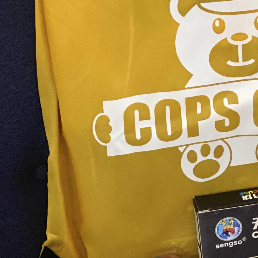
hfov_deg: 11.9
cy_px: 263
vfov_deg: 11.9
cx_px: 260
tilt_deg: -47.5
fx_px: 1223
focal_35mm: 145
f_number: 2
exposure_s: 1/15
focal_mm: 6
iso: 500
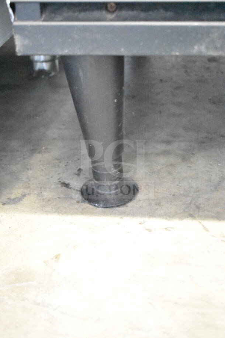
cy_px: 169
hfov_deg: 25.1
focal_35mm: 54
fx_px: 506
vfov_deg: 36.9
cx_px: 112
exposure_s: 1/60
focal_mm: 36
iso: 25600
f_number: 4.8
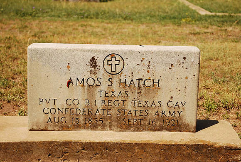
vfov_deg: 16.6
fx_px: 553
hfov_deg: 24.6
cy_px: 81
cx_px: 120
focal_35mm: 82
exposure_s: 1/400
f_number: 6.3
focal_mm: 55
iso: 100
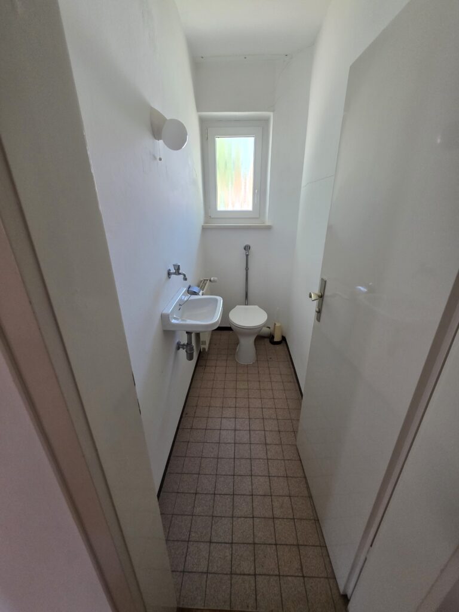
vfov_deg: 106.2
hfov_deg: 89.9
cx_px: 230
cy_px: 306
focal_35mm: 13
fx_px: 230
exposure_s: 1/100
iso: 320
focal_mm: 2.2
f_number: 1.9
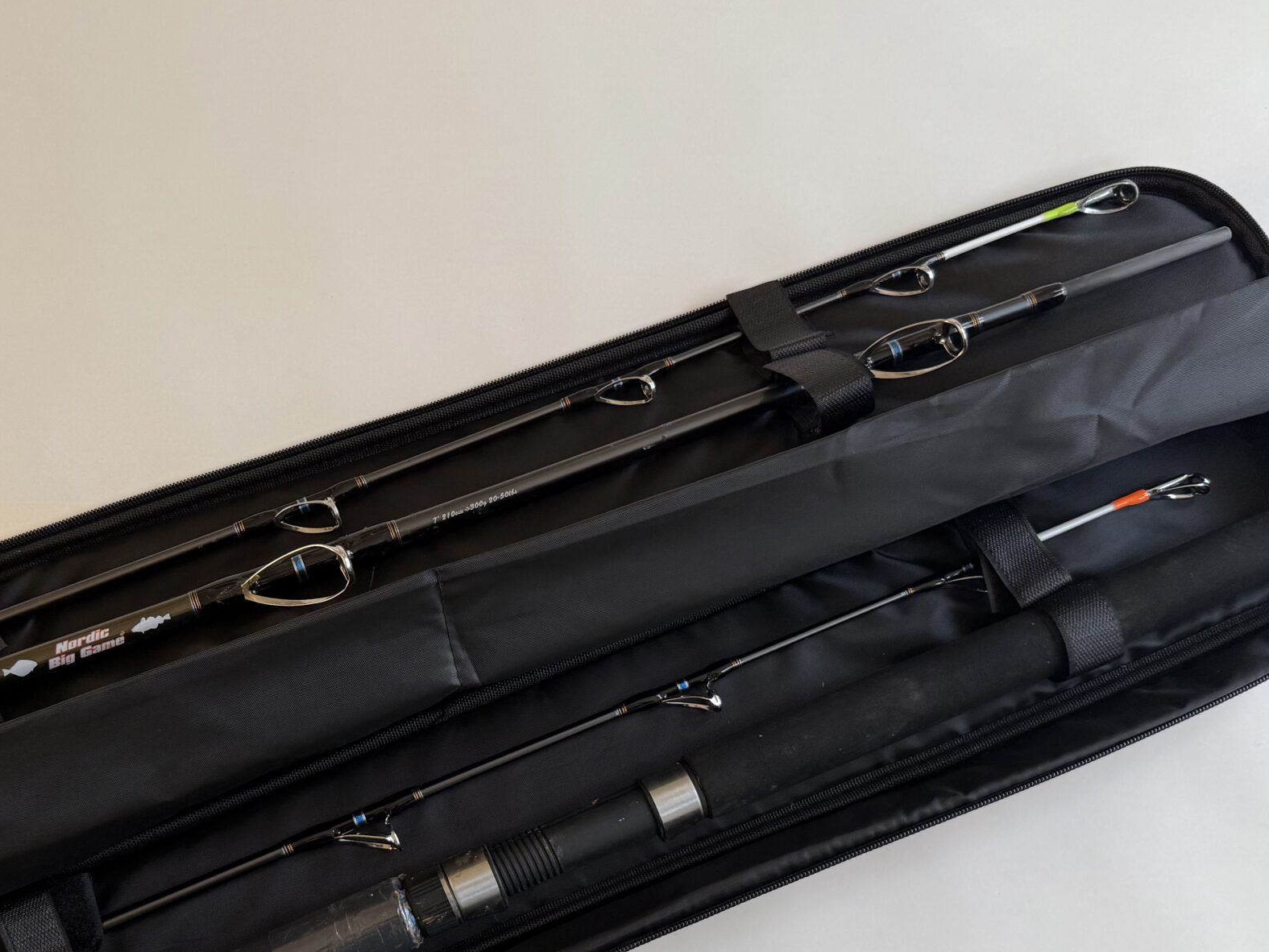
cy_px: 680
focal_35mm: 39
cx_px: 469
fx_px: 1430
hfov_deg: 47.4
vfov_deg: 36.2
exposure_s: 1/87
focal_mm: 6.76
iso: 200
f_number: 1.78
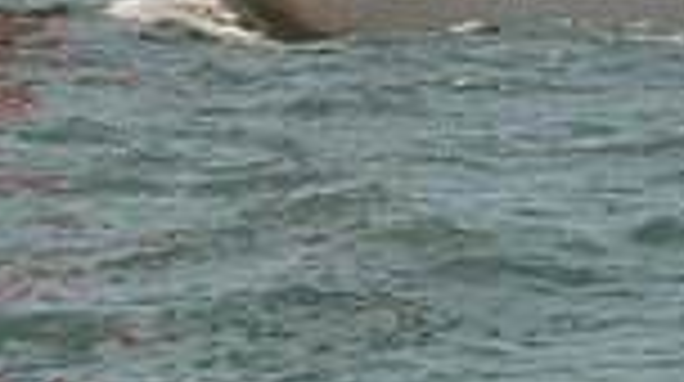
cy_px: -912
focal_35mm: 280
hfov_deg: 7.7
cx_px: 218
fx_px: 5071
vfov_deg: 4.1
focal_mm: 70
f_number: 10
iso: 280
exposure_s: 1/1250
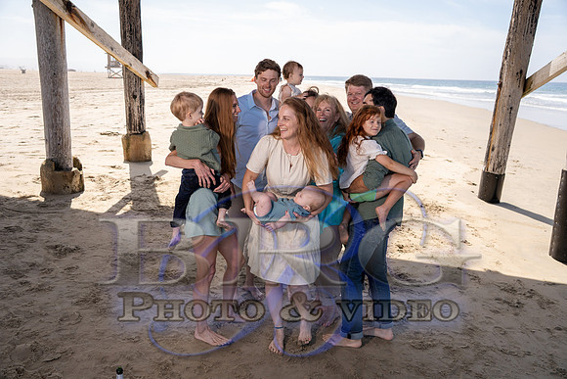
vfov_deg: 43.6
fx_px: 473
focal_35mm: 30
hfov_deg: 61.9
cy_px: 190
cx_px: 284
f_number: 4
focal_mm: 30
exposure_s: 1/640
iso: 160
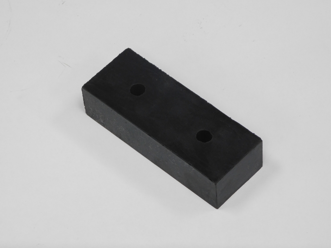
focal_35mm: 170
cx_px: 166
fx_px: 1626
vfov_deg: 8.7
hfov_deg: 11.6
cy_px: 124
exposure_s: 1/30
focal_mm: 30.1
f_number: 5.3
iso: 280
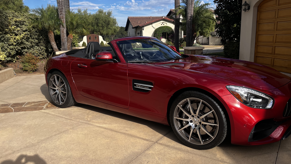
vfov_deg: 40.2
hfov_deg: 66.1
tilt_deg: -11.0
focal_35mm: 29
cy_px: 79
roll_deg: +1.1
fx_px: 224
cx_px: 146
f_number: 1.6
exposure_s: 1/2513
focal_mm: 5.1
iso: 50
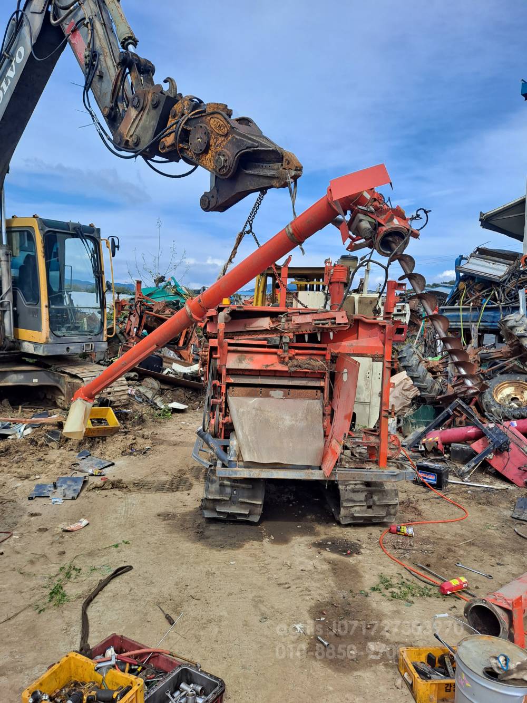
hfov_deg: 54.9
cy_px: 352
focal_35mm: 25
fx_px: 507
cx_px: 264
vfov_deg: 69.4
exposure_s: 1/1156
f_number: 2
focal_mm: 4.6
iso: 32
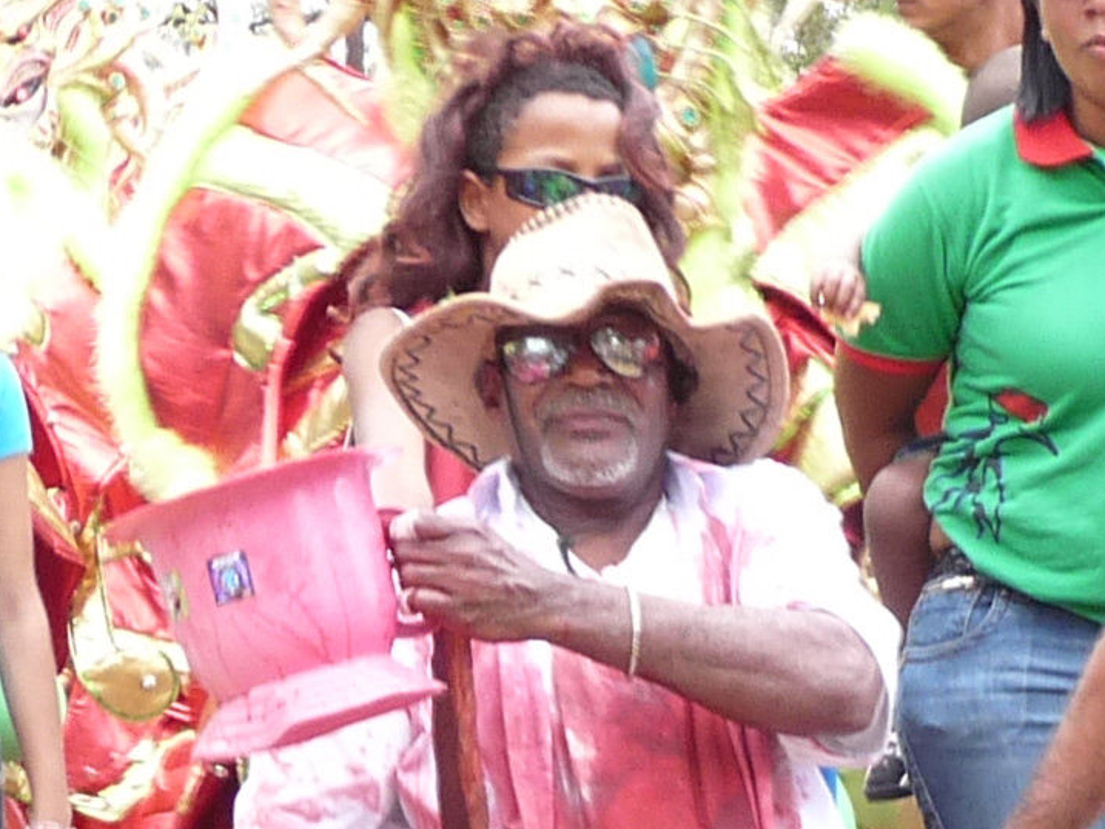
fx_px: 4789
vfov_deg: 9.8
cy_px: 909
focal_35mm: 150
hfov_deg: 13.2
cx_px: 632
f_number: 3
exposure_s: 1/30
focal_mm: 5.3
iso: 125
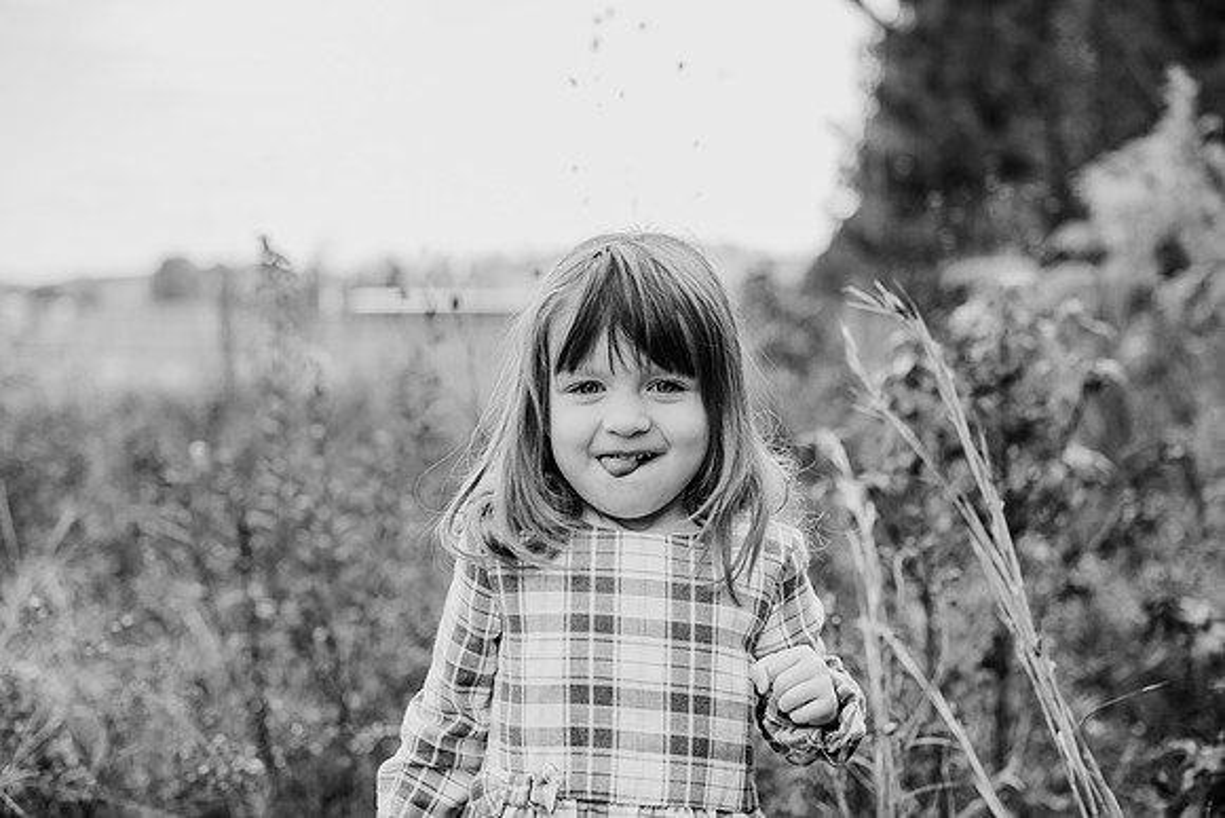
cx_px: 612
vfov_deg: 27.0
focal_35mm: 50
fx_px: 1702
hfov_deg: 39.6
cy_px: 409
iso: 400
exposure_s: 1/1000
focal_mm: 50
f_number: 2.8
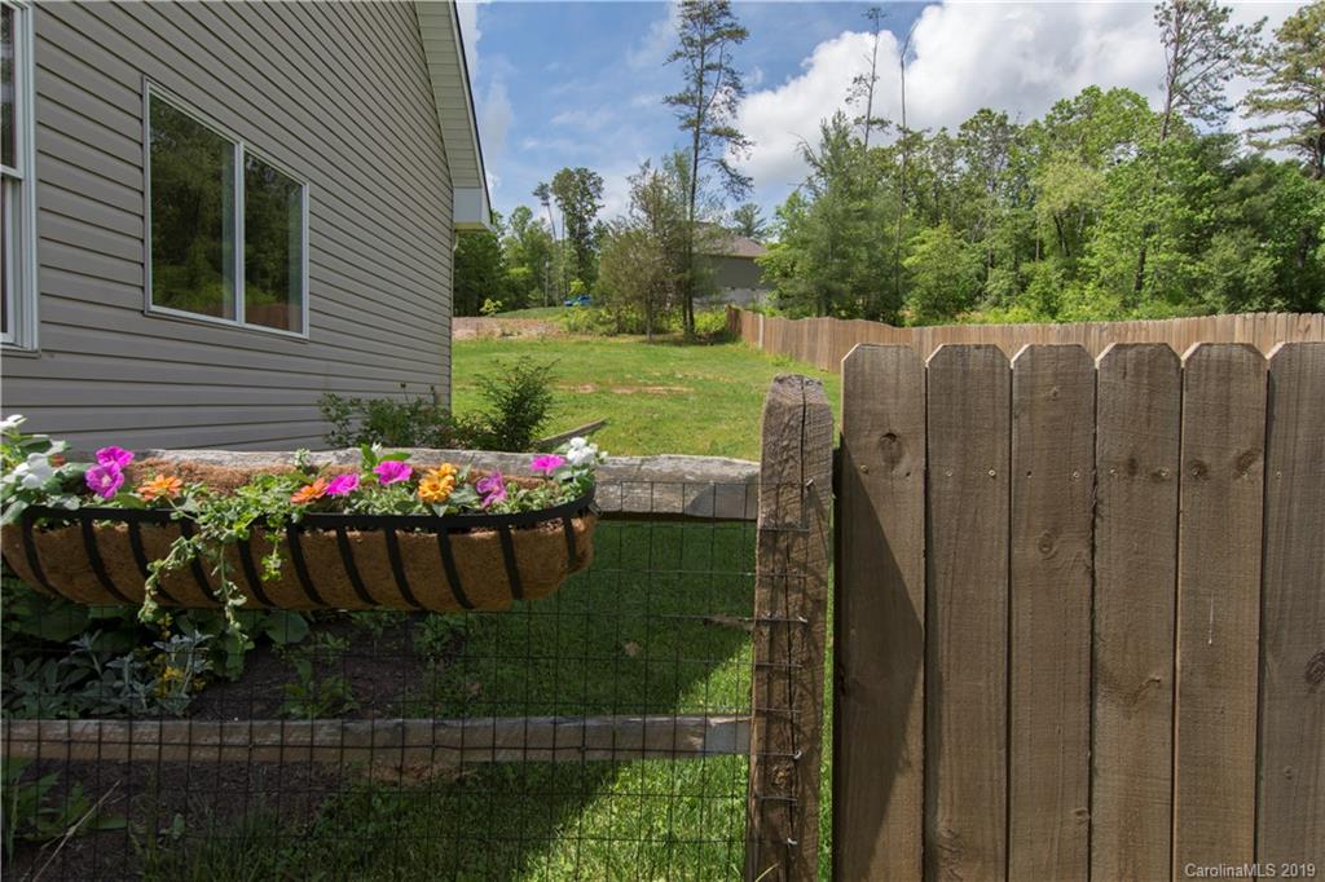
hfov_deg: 85.4
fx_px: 717
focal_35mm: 20
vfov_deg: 63.2
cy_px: 441
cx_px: 662
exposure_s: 1/125
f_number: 8
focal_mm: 13
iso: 100
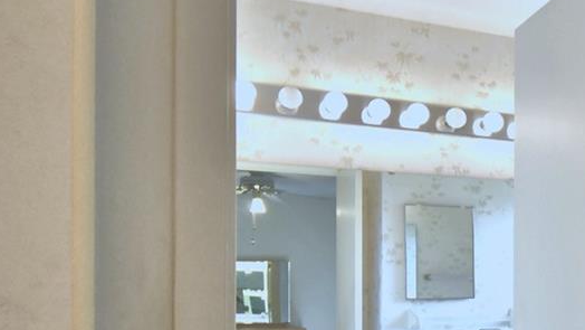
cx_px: 672
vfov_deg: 24.3
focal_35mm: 48
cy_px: 292
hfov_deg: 35.4
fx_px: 745
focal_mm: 10
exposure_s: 1/125
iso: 320
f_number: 4.5
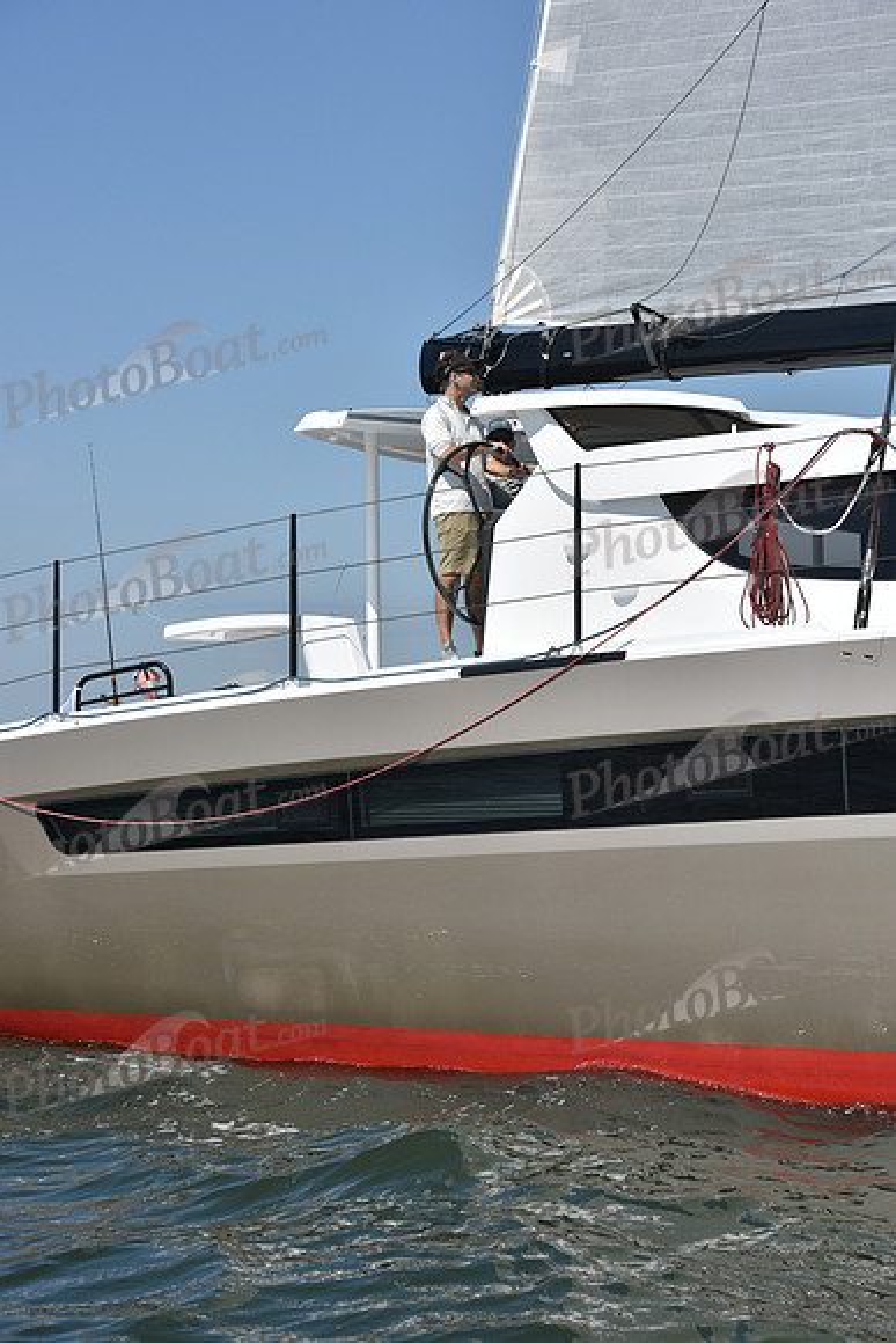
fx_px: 2985
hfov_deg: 17.1
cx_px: 448
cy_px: 672
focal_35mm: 80
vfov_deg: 25.4
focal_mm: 80
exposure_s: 1/1250
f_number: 9
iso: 250
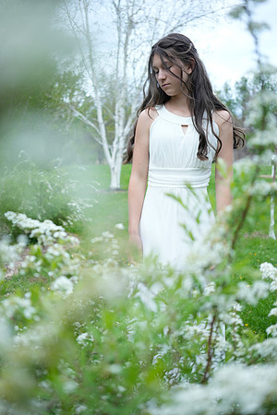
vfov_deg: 54.4
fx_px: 404
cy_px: 208
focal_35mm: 35
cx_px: 138
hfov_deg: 37.9
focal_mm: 35
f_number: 2.8
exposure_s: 1/400
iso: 400
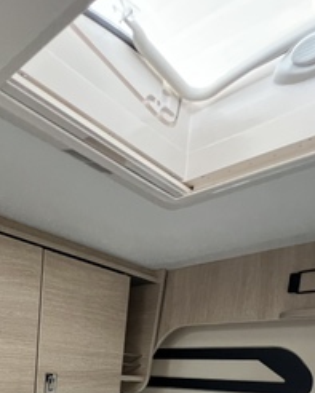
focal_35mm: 33
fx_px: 384
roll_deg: -4.8
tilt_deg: -9.2
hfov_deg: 41.4
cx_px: 38
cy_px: 449
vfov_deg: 41.2
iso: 500
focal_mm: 1.57
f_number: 1.8
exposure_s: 1/60
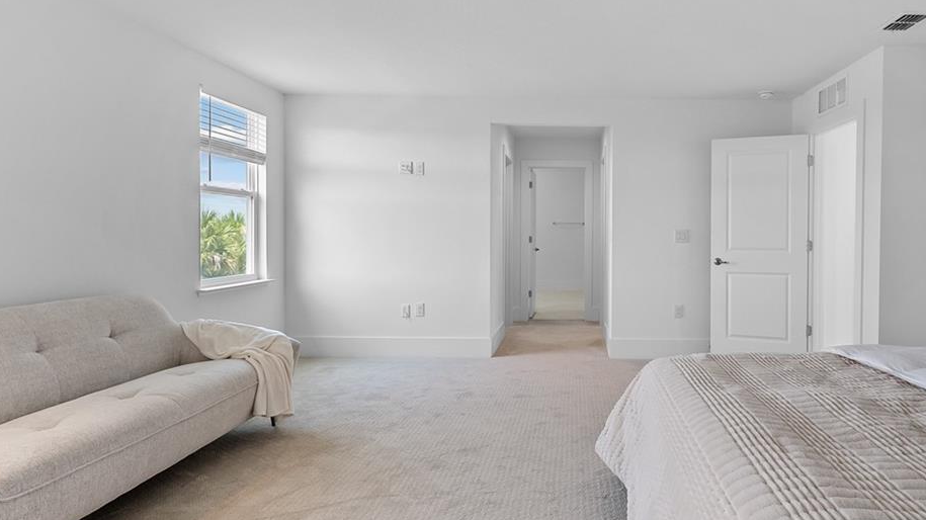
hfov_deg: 79.7
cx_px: 578
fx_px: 540
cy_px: 245
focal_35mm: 22
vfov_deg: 51.4
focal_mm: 12
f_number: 6.3
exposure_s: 1/8
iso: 320
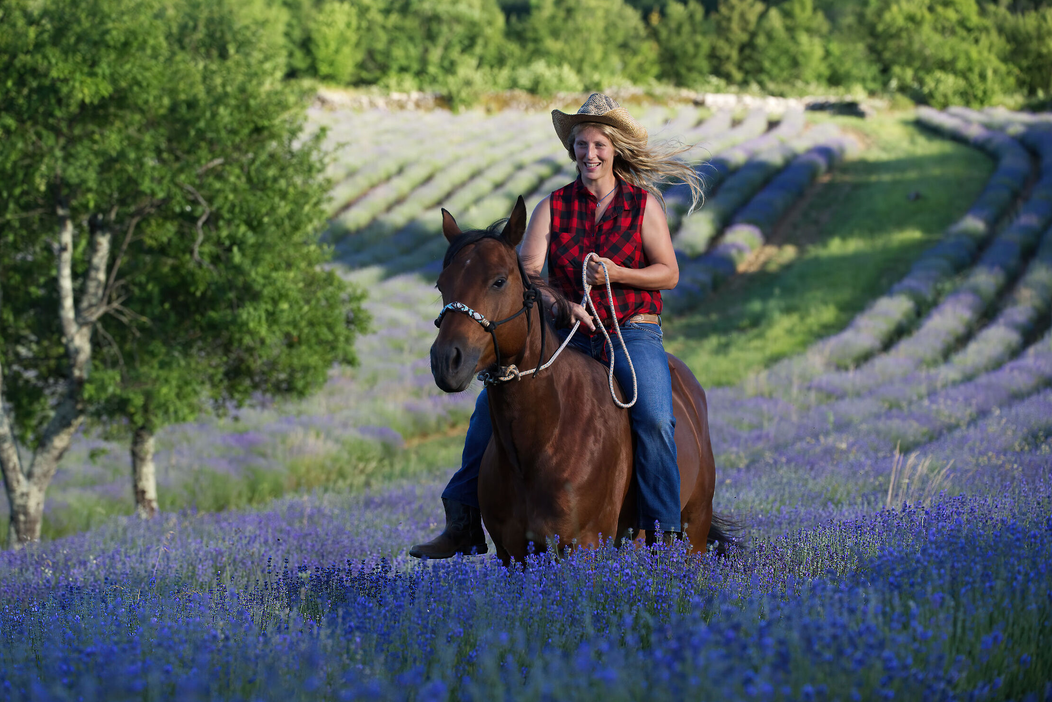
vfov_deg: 12.0
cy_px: 358
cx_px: 501
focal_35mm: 114
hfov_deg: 17.9
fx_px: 3331
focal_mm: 105
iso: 1400
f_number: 4.5
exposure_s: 1/2500
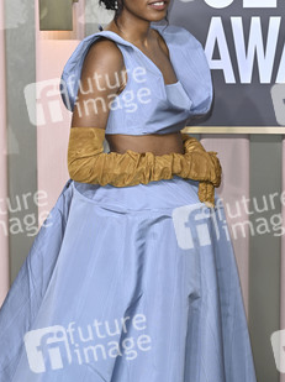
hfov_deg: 10.8
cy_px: 158
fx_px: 1507
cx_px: 123
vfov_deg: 14.4
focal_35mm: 137
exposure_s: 1/200
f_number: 8
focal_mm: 110
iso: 320
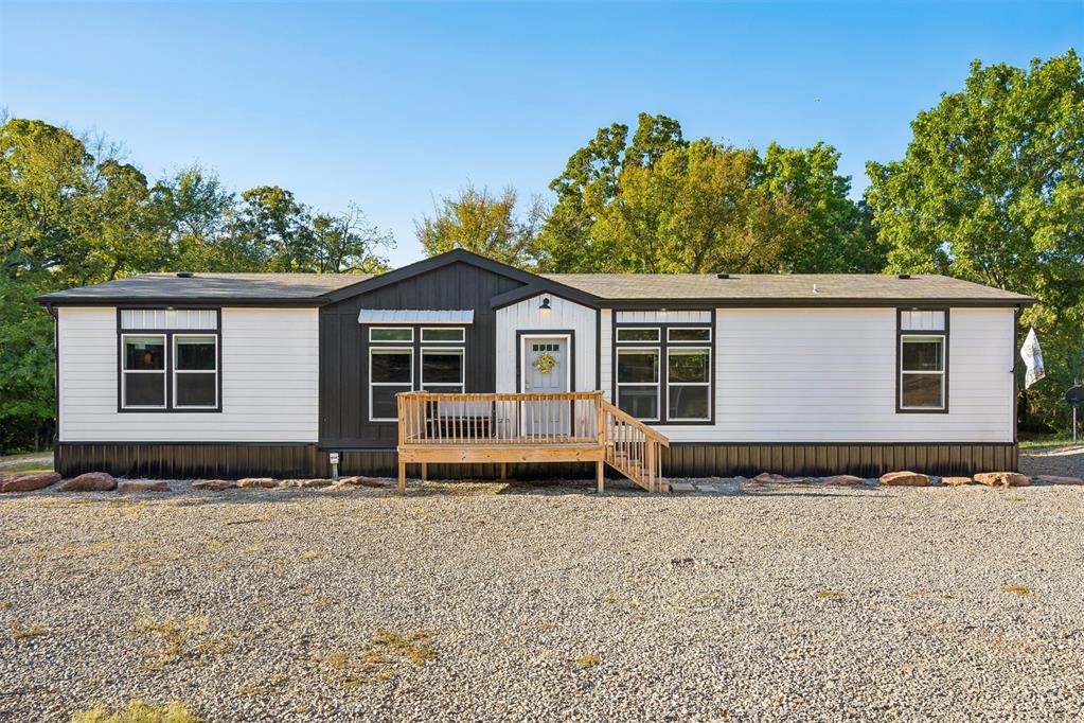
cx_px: 542
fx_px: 873
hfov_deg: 63.7
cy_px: 362
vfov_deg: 45.0
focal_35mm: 29
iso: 200
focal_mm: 29
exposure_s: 1/160
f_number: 8
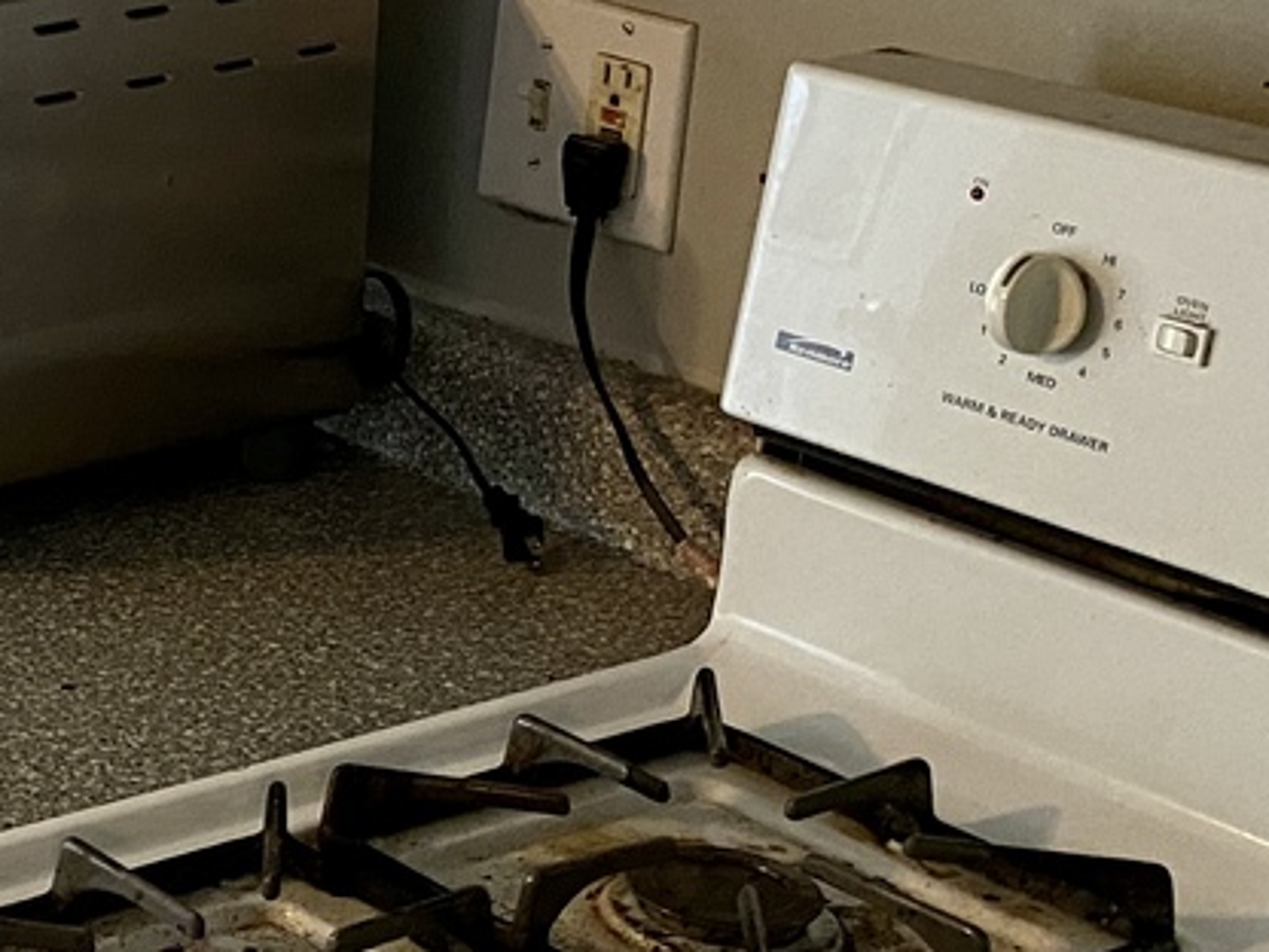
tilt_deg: -14.5
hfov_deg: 18.1
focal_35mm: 90
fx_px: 3299
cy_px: 189
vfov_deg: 16.3
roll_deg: +1.5
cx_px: -897
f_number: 1.8
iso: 320
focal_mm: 4.25
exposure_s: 1/60
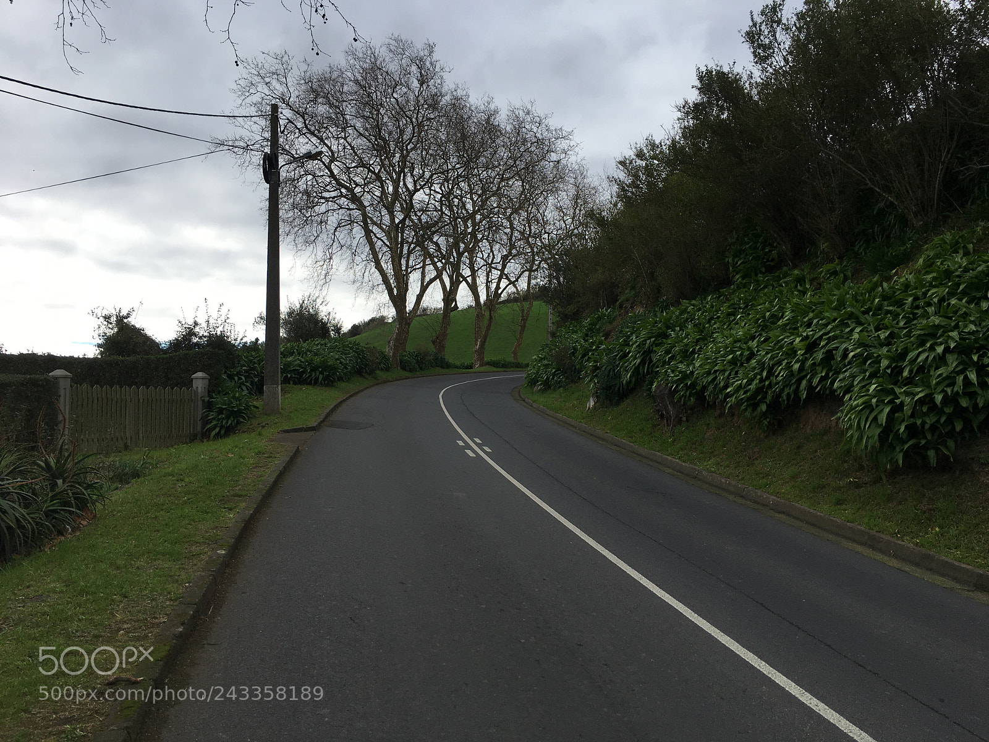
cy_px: 371
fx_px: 829
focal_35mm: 29
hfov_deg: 61.7
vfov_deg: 48.2
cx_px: 494
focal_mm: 4.15
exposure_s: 1/1261
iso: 25
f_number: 2.2
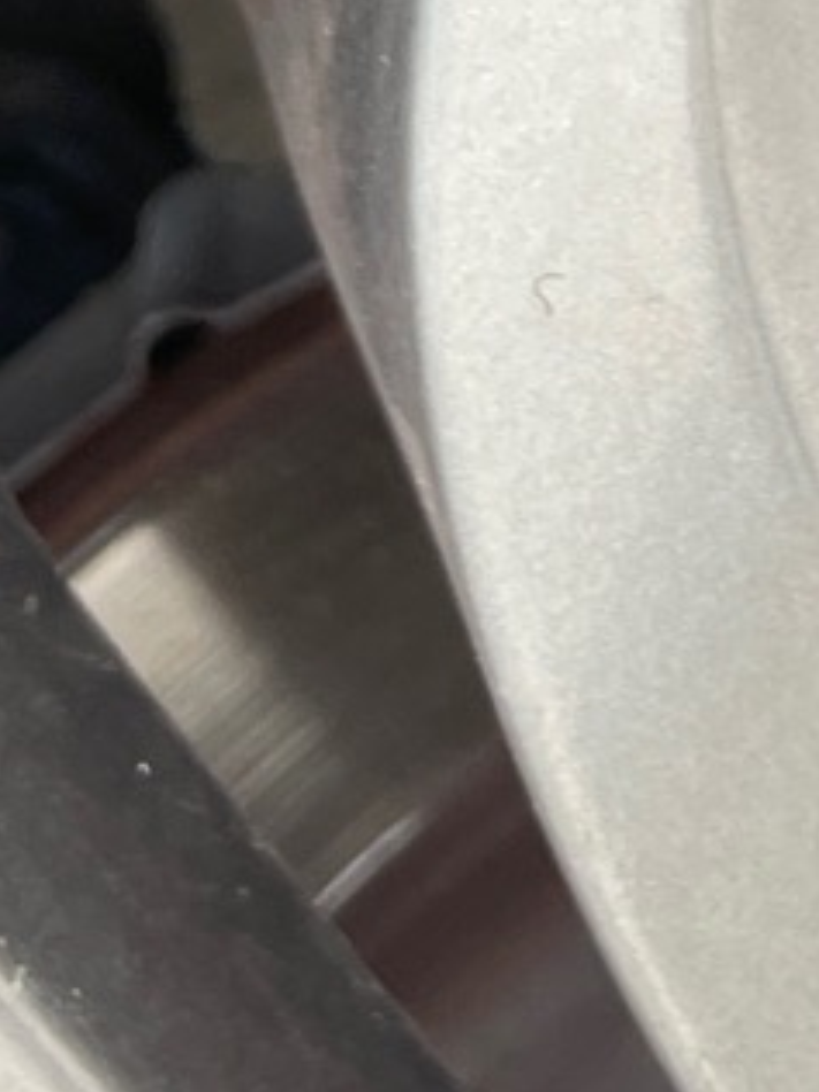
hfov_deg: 9.8
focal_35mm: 148
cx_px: 1057
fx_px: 4669
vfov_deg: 11.4
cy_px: -1375
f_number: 1.6
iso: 64
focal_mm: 4.2
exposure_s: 1/121
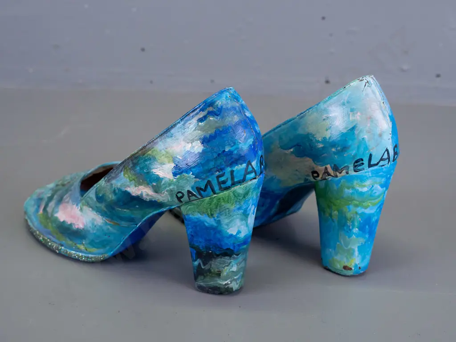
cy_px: 171
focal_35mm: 60
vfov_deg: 24.4
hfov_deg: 32.2
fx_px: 790
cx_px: 228
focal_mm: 30
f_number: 5.6
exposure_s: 1/320
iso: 2500
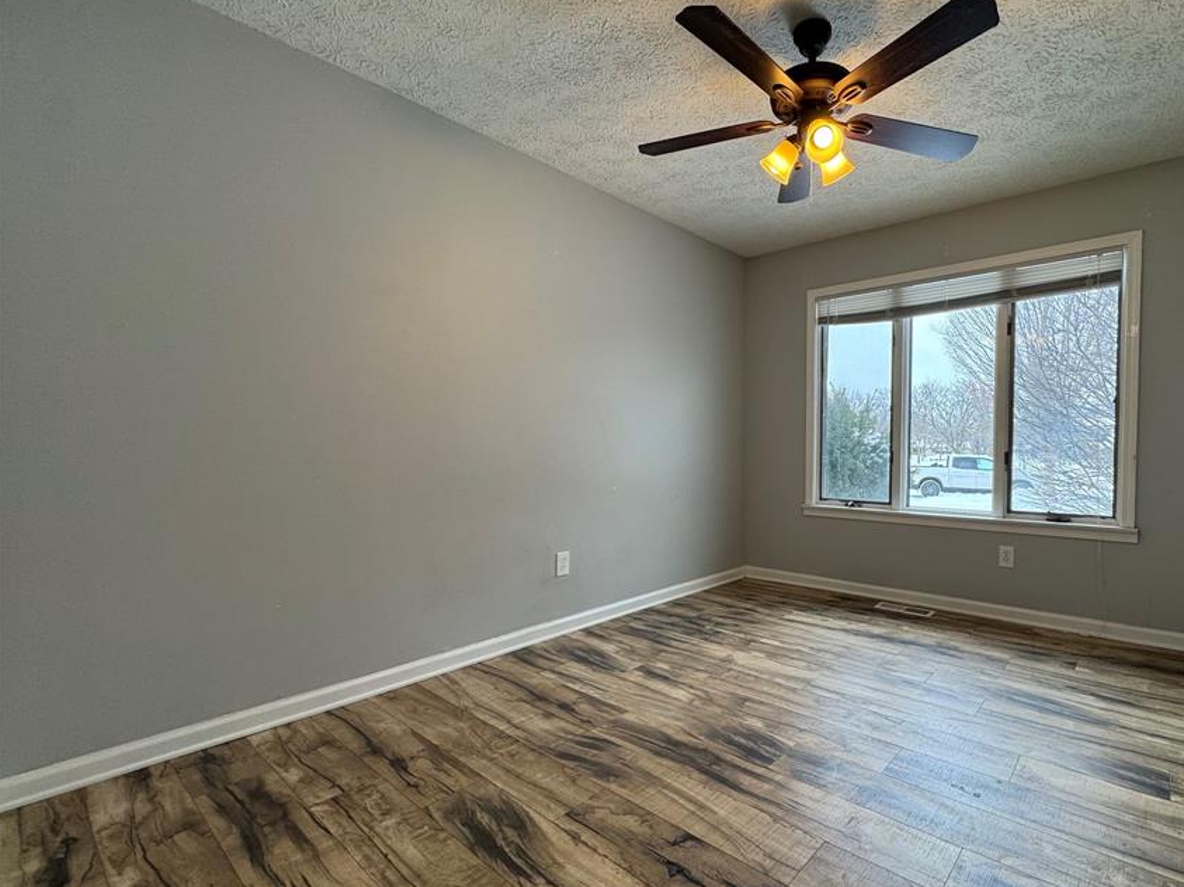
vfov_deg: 74.7
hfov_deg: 89.8
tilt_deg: -1.8
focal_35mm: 17
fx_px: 581
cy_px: 465
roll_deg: -0.2
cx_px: 715
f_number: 2.2
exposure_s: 1/120
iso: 80
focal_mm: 2.22
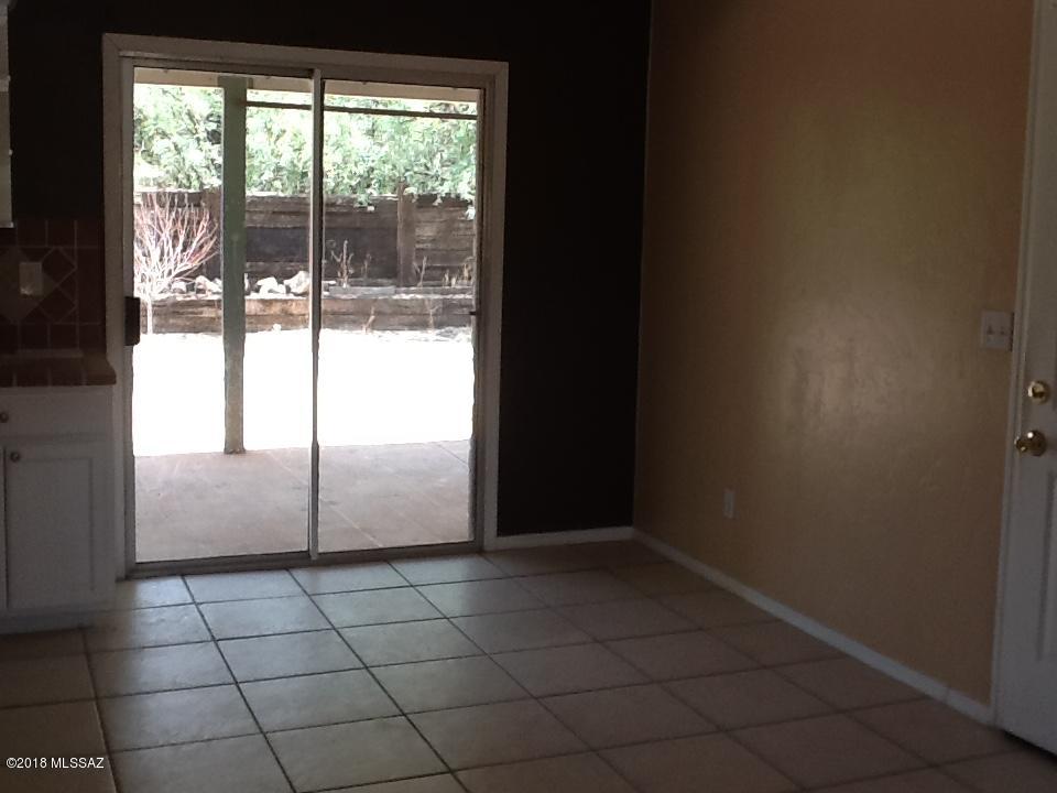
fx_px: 1344
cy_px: 396
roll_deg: -0.3
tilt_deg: -7.6
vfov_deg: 32.9
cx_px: 528
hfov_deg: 42.9
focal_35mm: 44
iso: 40
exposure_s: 1/120
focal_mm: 2.03
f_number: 2.4
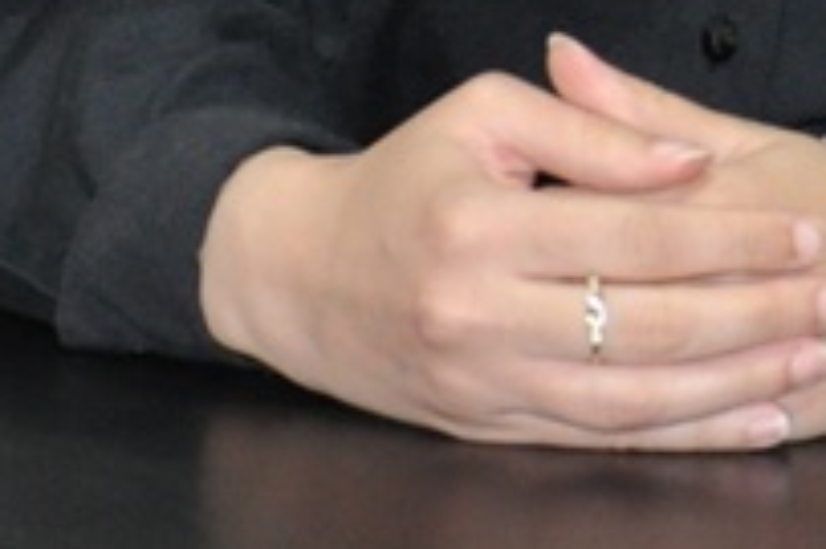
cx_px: 1070
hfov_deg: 6.7
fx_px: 6946
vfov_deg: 4.5
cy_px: -549
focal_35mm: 303
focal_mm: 30
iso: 800
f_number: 4.2
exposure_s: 1/60
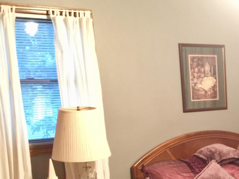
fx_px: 456
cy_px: 187
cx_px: 269
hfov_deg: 26.8
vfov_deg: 21.3
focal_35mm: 66
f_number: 2.2
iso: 80
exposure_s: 1/4
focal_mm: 4.15
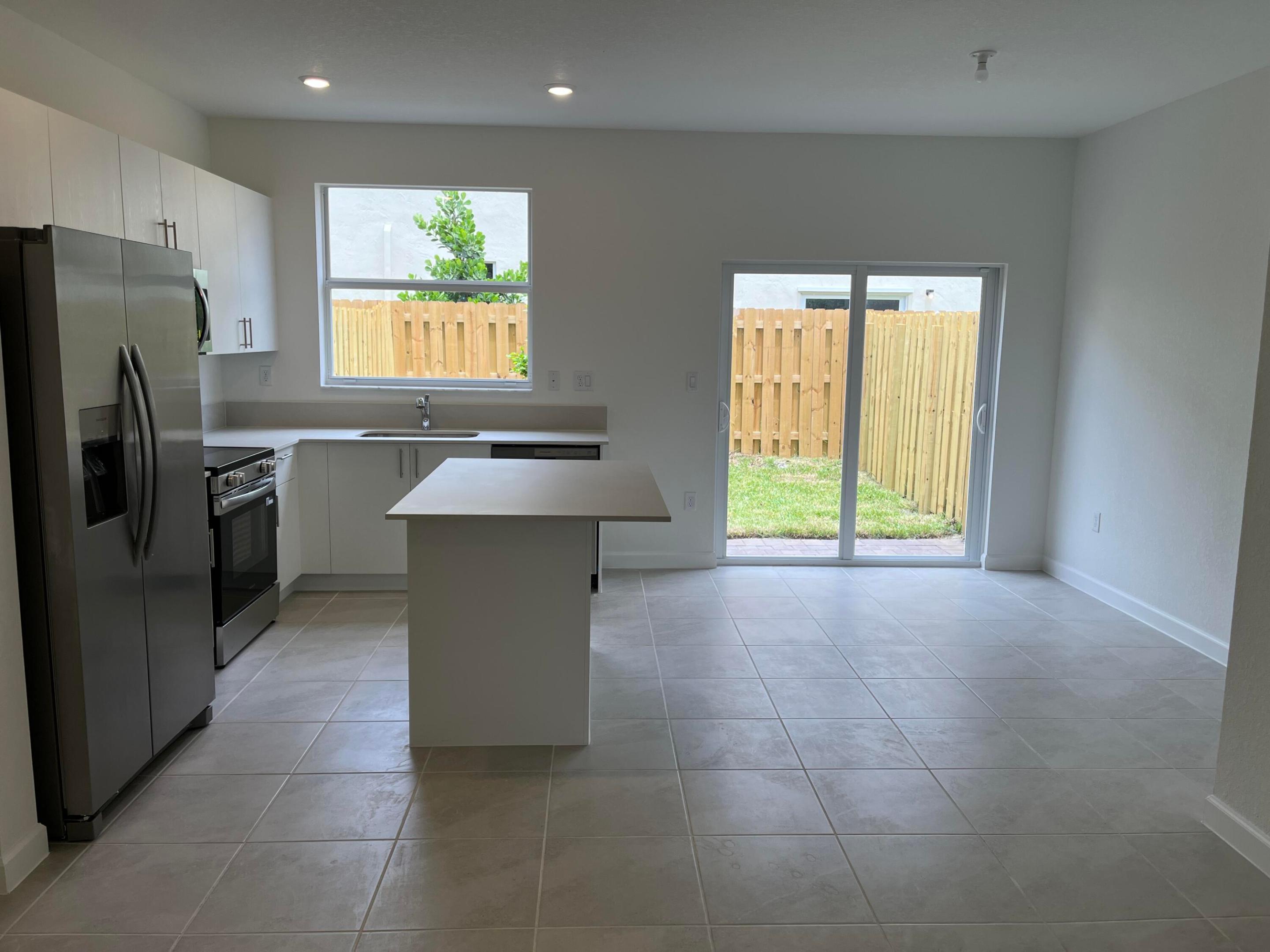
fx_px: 954
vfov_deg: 53.1
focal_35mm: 26
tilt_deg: -7.6
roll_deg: -0.7
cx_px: 635
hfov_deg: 67.3
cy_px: 476
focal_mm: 5.1
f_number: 1.6
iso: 50
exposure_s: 1/304
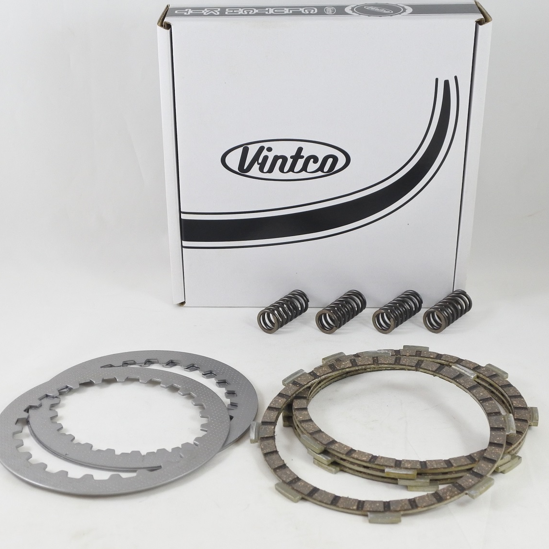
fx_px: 861
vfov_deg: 35.4
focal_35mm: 48
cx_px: 262
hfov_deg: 35.3
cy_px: 274
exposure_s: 1/125
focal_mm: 14
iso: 500
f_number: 4
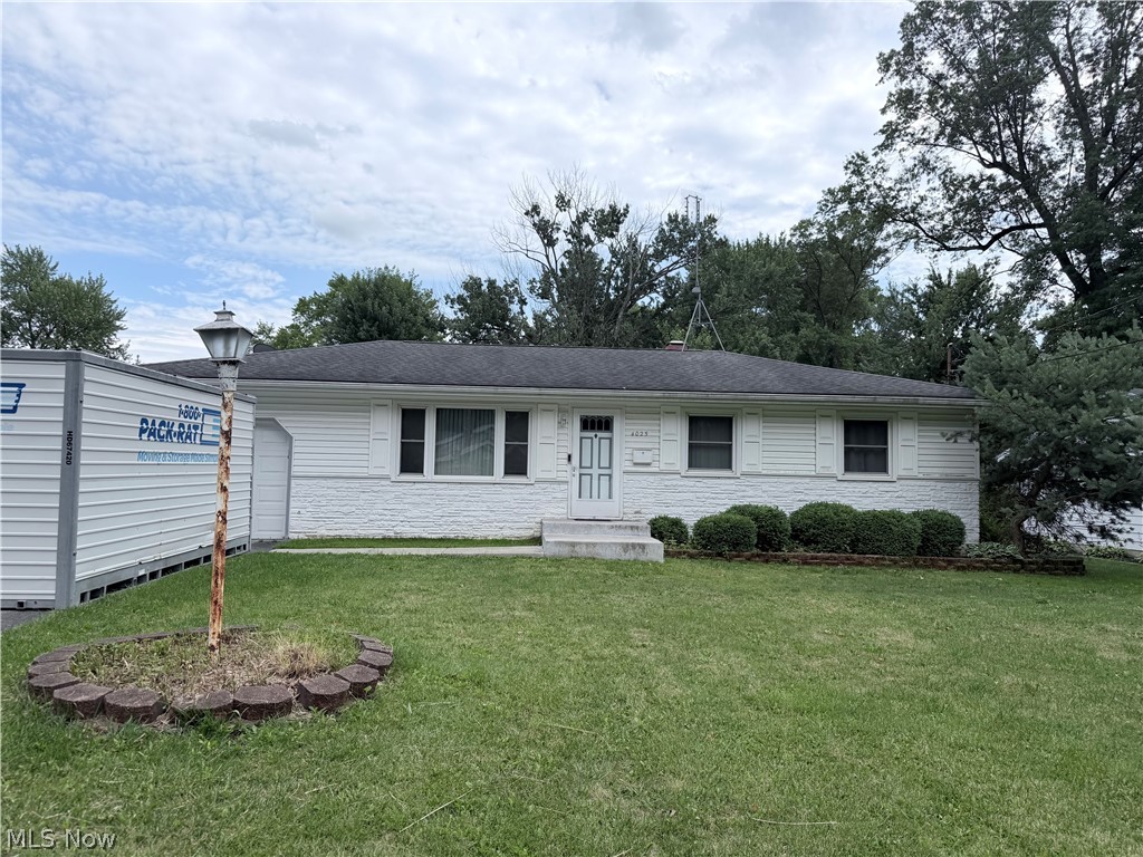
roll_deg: +0.4
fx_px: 792
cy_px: 428
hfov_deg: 71.6
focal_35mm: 24
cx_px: 572
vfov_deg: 56.8
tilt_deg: +2.9
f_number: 1.78
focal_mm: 6.76
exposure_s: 1/5714
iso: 80
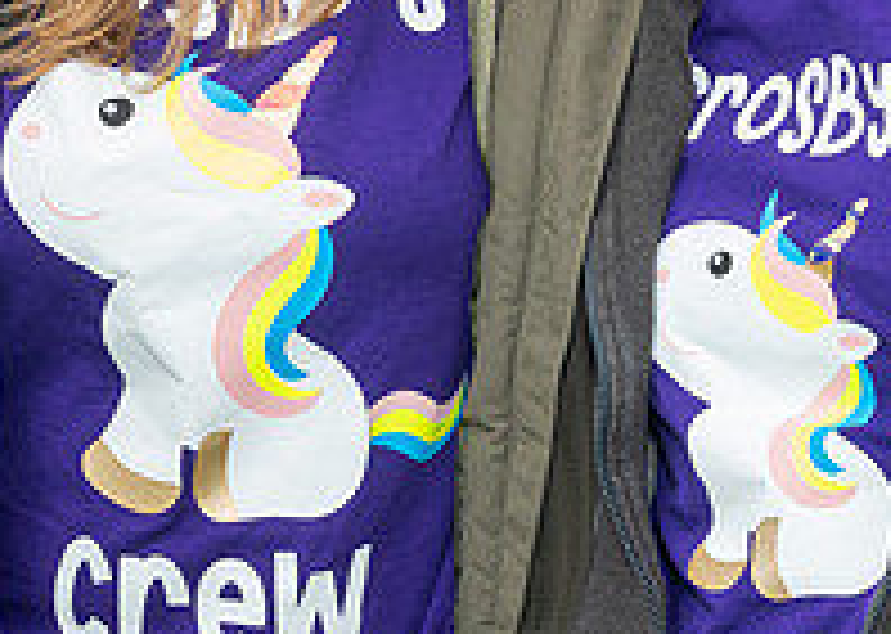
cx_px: -34
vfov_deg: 8.4
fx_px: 4297
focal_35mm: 170
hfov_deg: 11.7
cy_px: -96
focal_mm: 31
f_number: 7.1
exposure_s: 1/250
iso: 320
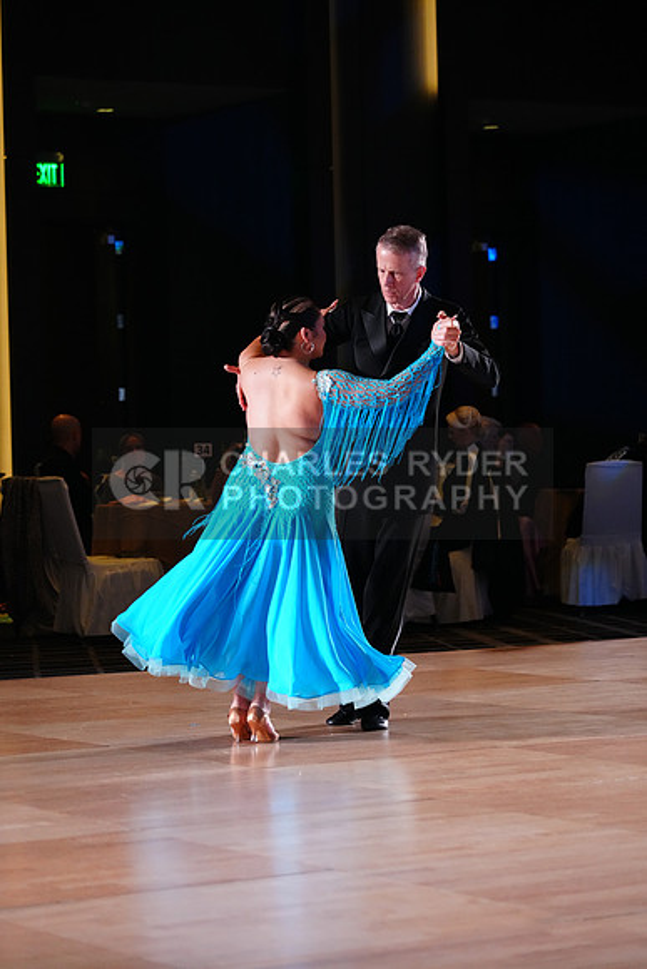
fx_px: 2829
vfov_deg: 19.5
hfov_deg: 13.0
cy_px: 484
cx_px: 324
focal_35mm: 105
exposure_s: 1/320
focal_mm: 105
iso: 4000
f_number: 4
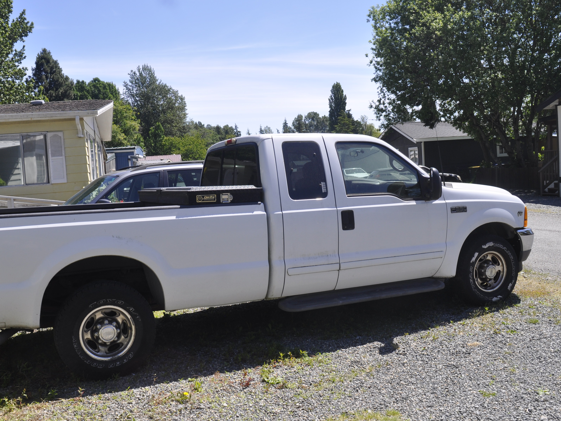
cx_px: 245
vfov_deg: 40.7
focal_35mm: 35
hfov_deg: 52.5
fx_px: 567
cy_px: 213
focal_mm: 18
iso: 200
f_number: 9
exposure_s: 1/320
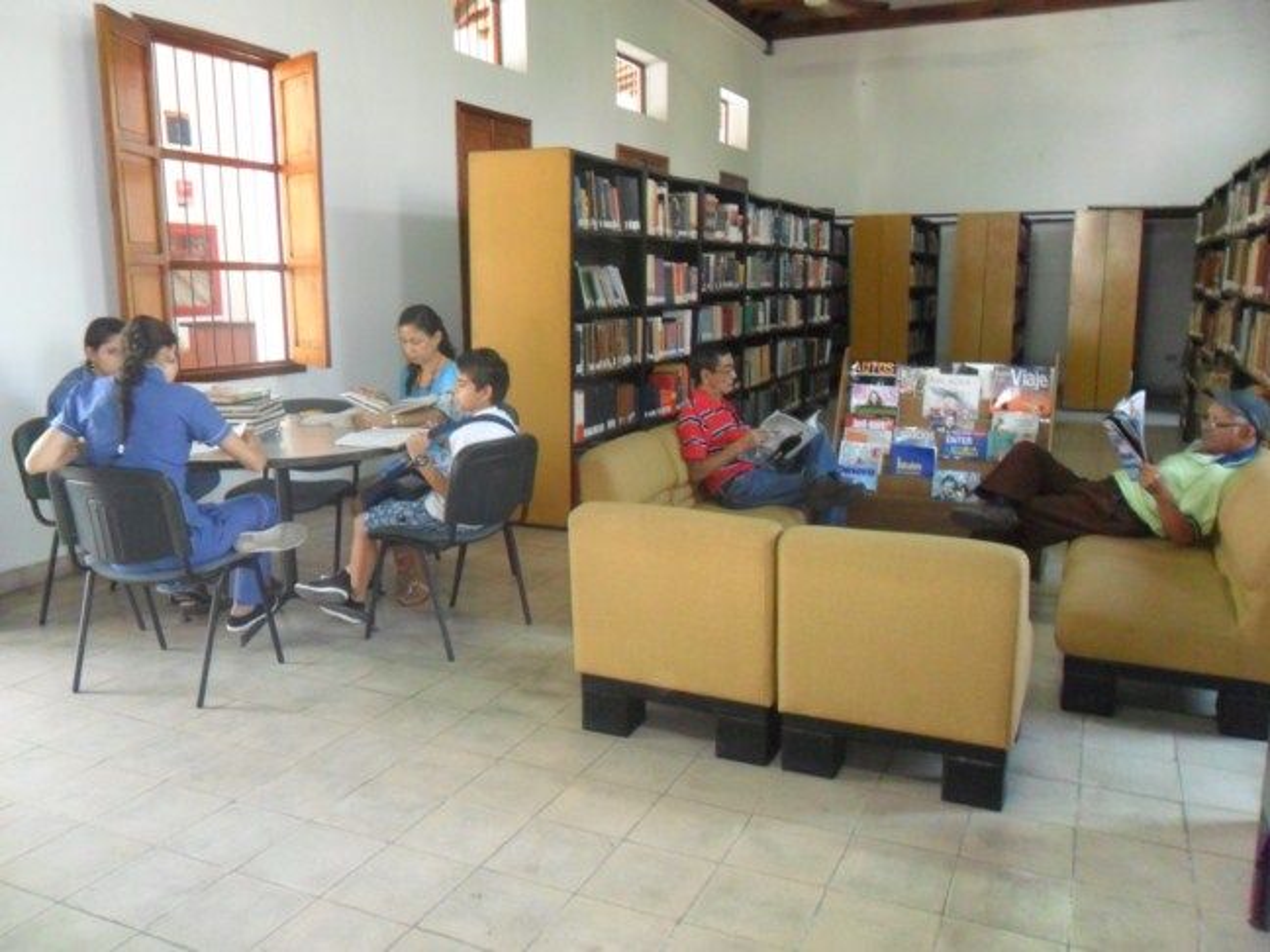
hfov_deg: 65.3
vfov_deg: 51.4
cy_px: 476
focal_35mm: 27
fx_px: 991
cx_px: 635
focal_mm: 4.9
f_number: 3.5
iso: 320
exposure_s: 1/45
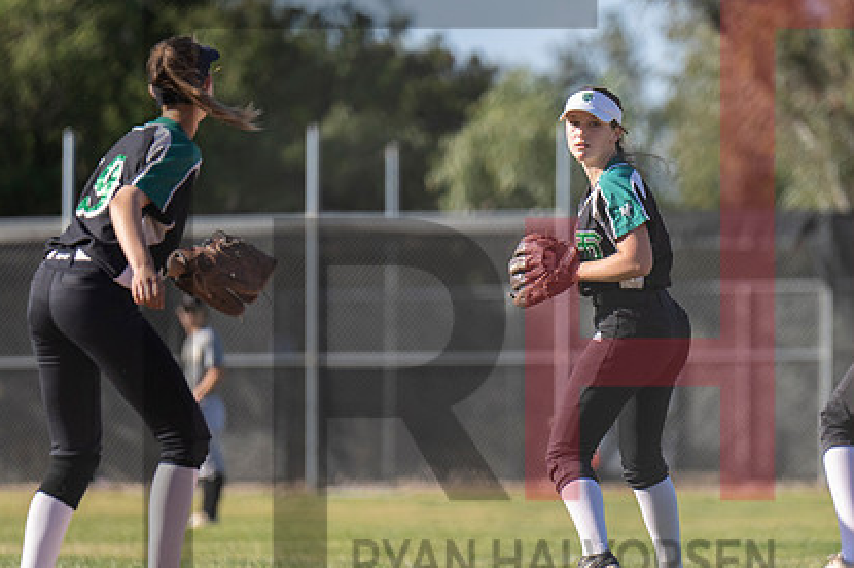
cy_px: 301
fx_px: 11235
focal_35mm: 474
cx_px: 657
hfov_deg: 4.4
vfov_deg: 2.9
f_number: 2.8
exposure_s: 1/2500
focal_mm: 200
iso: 200
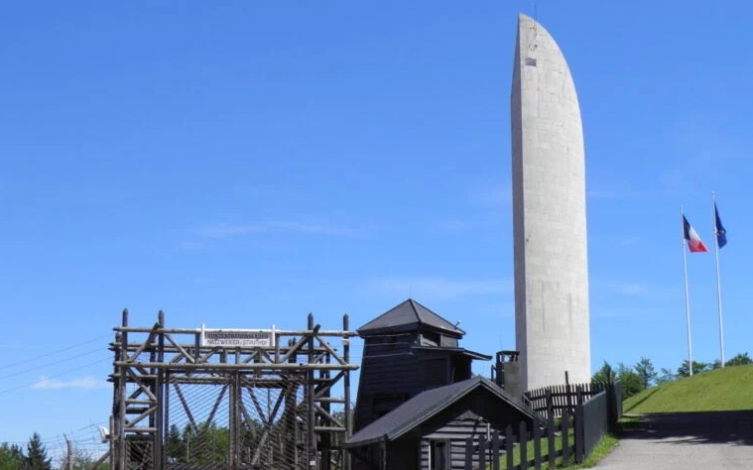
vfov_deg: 22.0
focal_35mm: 59
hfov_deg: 34.6
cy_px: 269
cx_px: 377
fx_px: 1211
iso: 50
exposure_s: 1/250
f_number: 5.8
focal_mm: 10
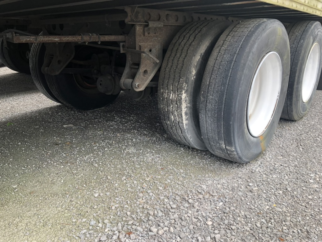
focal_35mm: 28
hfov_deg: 63.4
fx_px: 260
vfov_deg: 49.7
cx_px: 161
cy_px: 121
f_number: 1.8
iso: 32
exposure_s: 1/120
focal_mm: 3.99
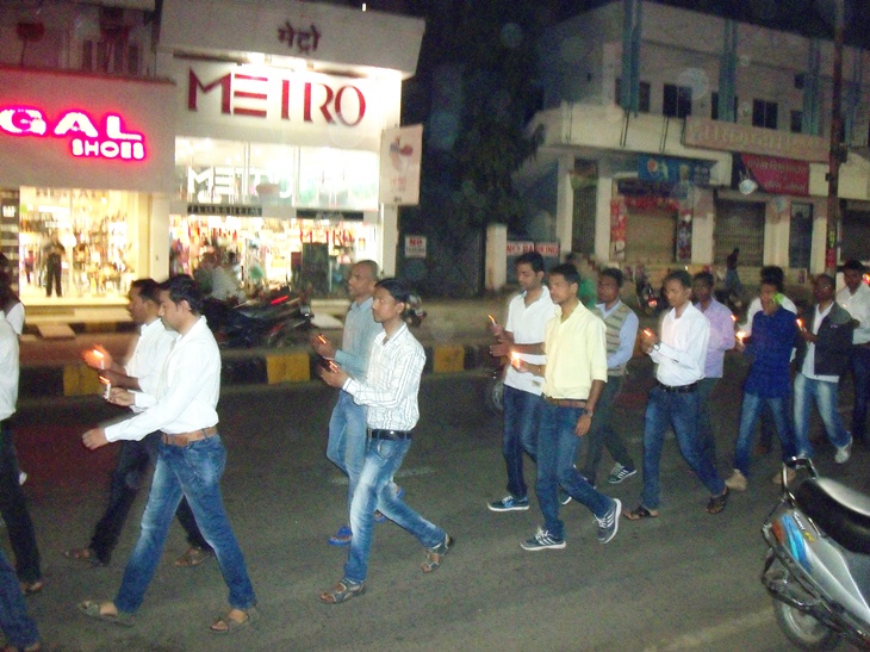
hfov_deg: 54.0
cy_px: 326
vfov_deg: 41.8
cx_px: 435
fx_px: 854
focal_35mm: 34
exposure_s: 1/30
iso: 250
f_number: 2.9
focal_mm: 5.7
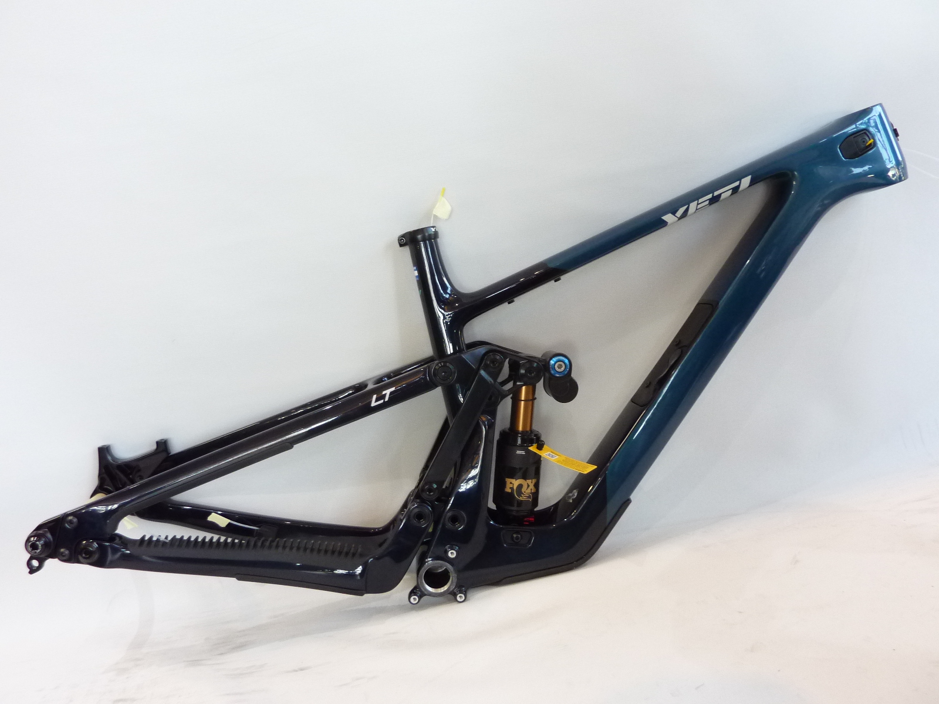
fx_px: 678
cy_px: 352
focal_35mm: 25
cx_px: 470
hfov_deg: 69.4
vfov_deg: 54.9
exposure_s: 1/30
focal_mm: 4.1
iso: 250
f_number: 3.3
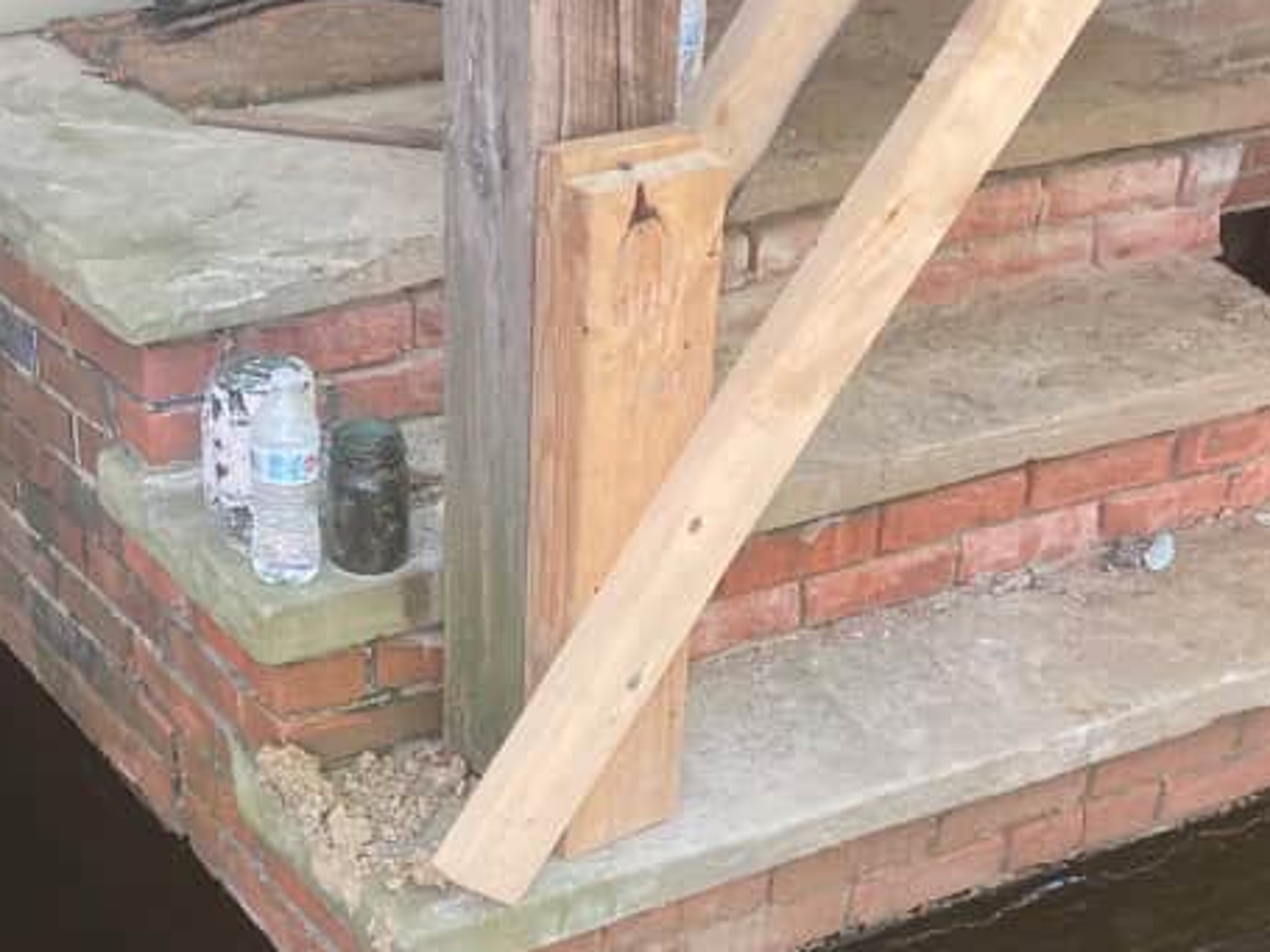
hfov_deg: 30.5
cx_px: 438
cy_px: 974
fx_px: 2311
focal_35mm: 63
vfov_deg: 22.3
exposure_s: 1/121
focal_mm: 4
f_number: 1.8
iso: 64
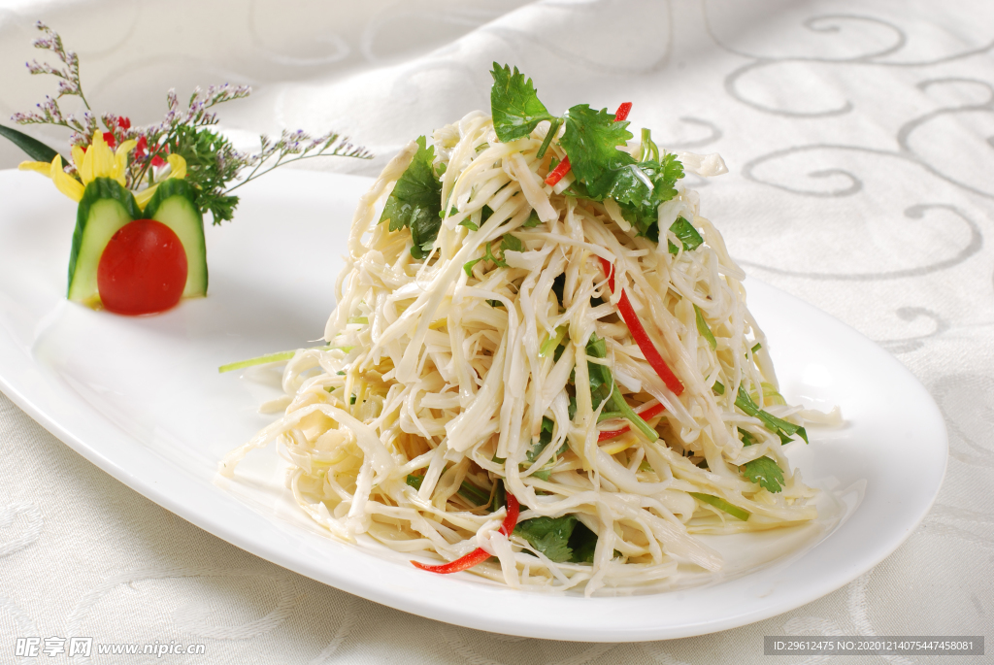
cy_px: 332
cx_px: 497
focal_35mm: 75
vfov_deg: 18.2
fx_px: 2073
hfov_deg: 27.0
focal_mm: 50
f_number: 14
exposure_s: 1/125
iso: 100
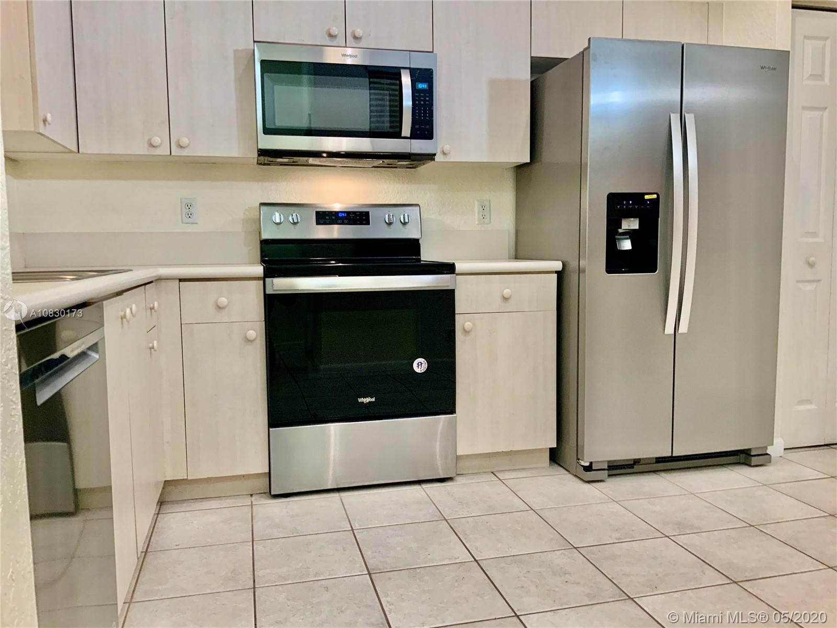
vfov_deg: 48.2
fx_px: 701
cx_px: 418
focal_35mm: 29
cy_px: 314
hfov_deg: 61.7
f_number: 1.8
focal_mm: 3
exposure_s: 1/60
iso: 125
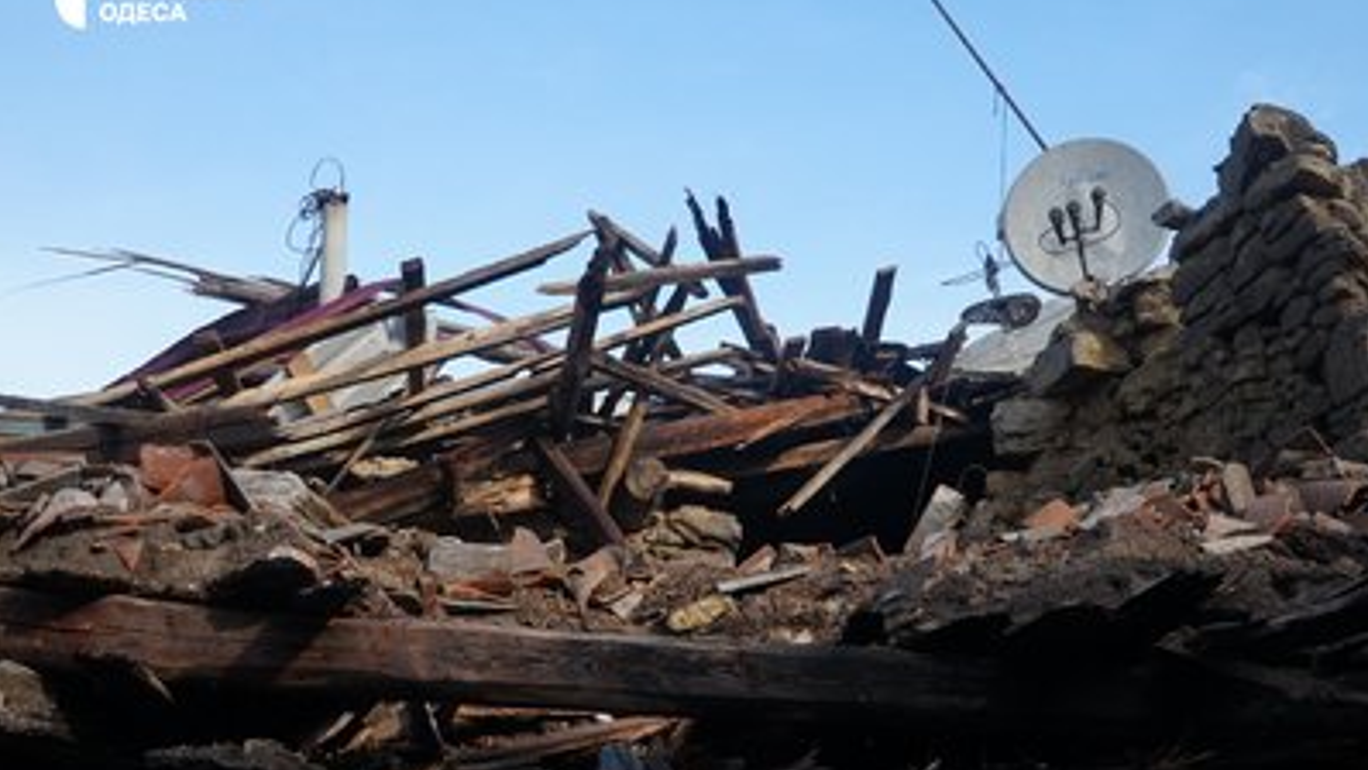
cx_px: 684
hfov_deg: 51.6
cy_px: 370
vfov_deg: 30.4
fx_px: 1415
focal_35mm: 39
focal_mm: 25
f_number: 9
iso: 1000
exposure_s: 1/800
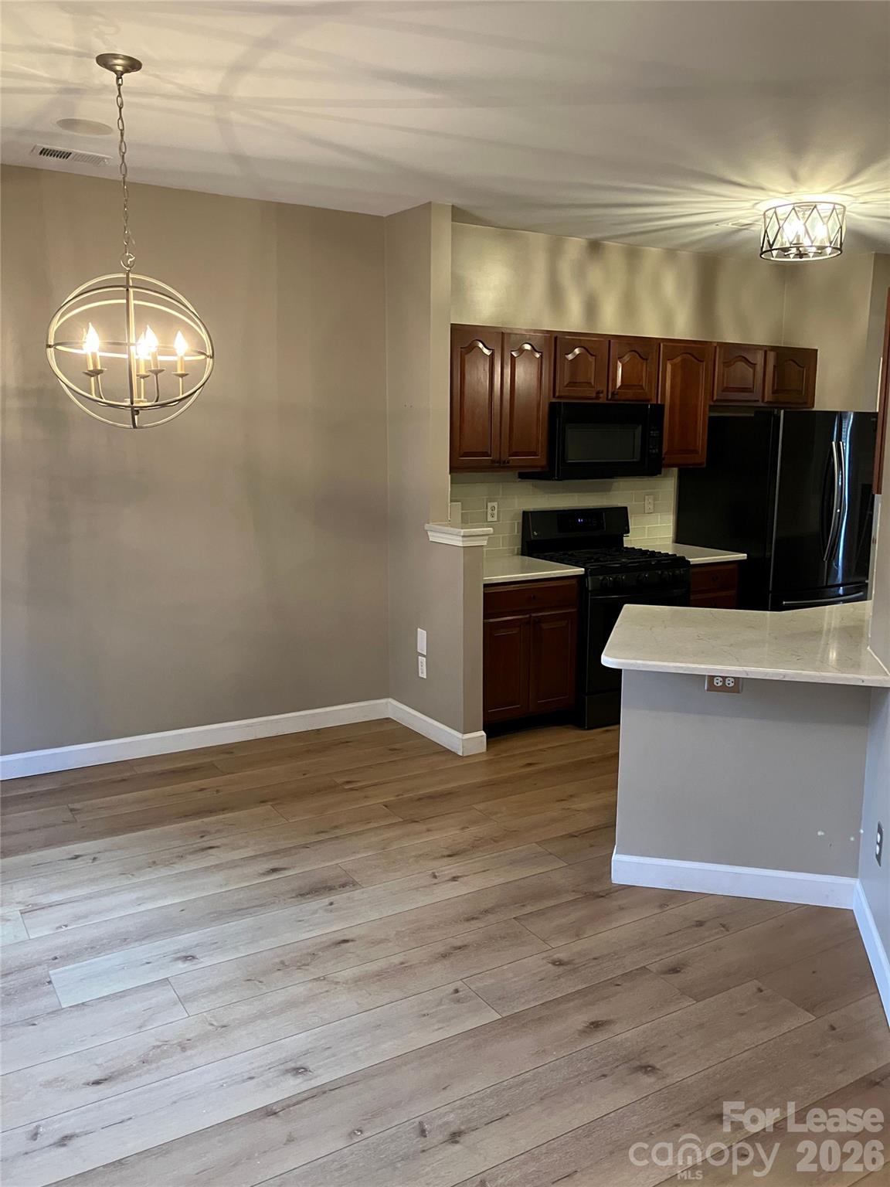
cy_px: 594
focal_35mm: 28
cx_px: 445
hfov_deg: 49.7
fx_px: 960
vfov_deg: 63.4
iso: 250
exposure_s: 1/60
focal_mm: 3.99
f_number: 1.8
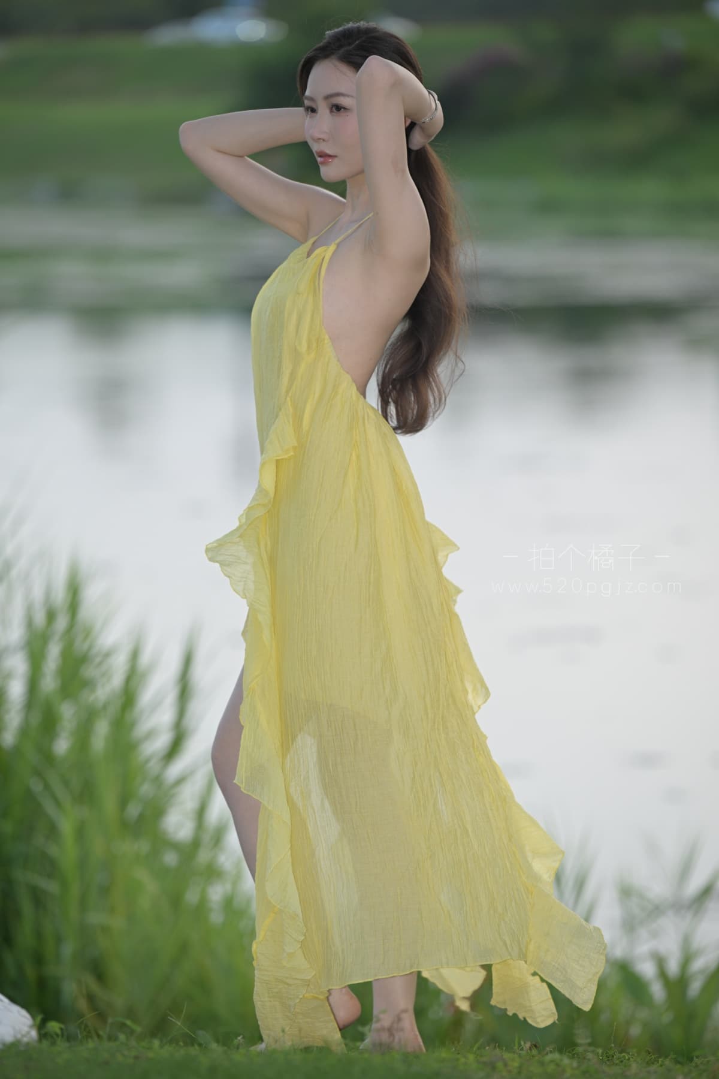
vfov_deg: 10.3
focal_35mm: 200
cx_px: 360
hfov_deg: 6.9
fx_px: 5991
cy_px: 540
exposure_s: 1/200
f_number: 4
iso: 250
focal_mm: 200
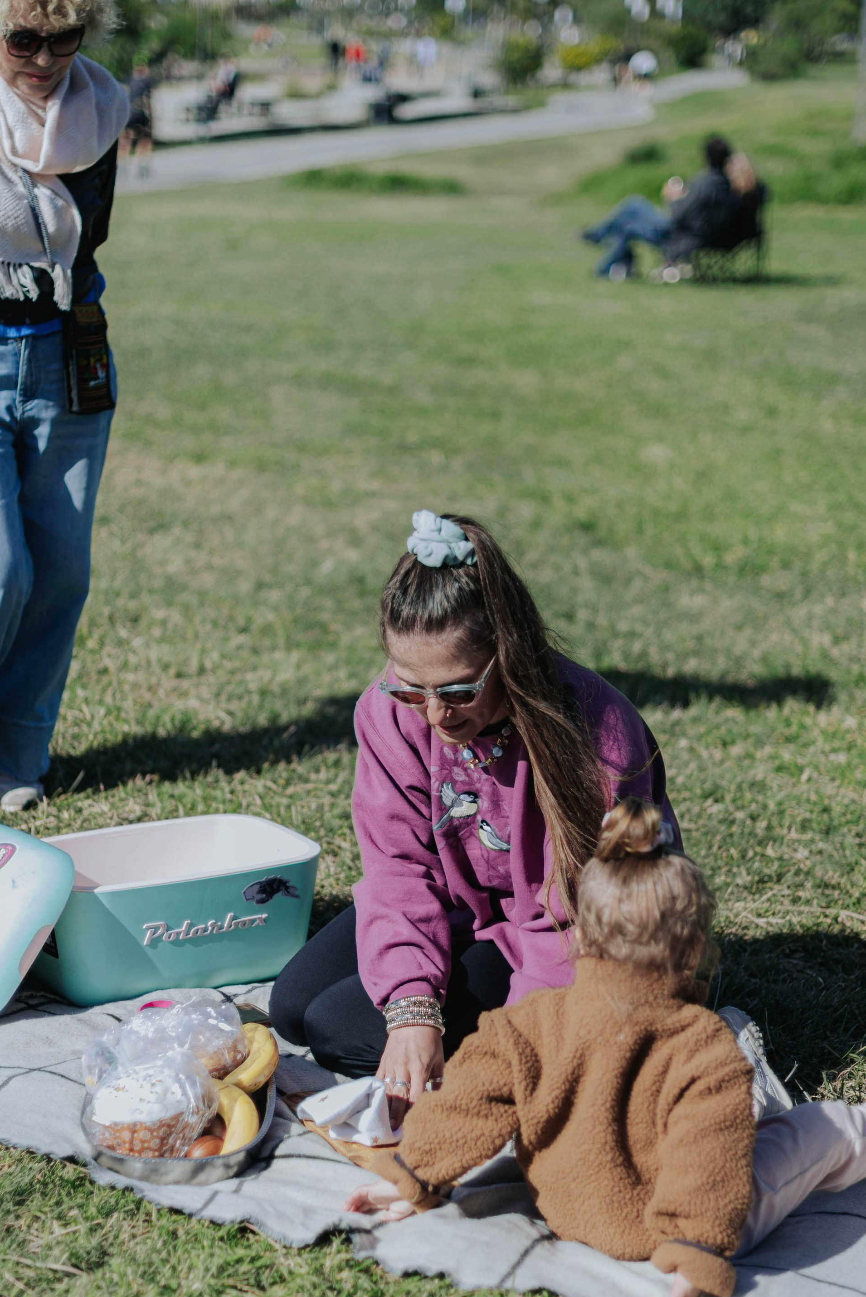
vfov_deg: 30.1
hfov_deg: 20.3
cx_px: 409
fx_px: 2416
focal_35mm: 67
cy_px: 651
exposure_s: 1/4000
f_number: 1.6
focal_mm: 50
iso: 100
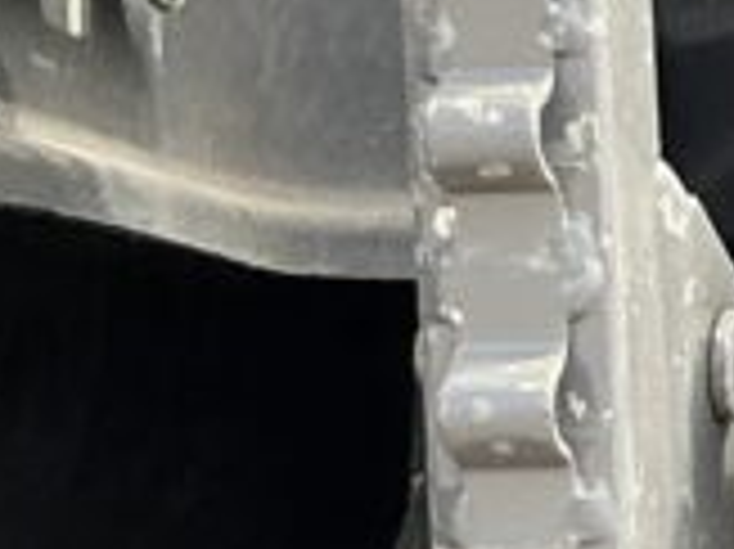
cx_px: 1842
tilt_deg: +3.3
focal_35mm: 176
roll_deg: -1.7
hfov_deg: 9.7
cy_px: 356
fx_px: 3729
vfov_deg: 8.4
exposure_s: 1/172
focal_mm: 3
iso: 25
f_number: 1.8
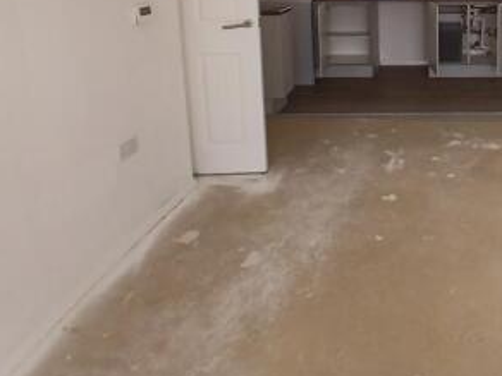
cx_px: 467
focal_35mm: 34
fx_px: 493
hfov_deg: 47.5
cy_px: 20
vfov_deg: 38.2
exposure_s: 1/107
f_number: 2.2
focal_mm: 1.4
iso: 50
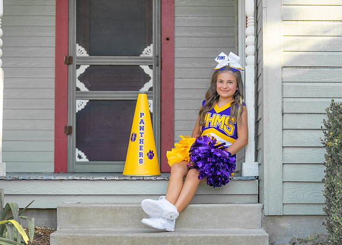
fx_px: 806
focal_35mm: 83
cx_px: 198
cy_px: 133
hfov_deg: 23.9
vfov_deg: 17.3
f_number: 2.8
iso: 160
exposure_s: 1/320
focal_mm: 70
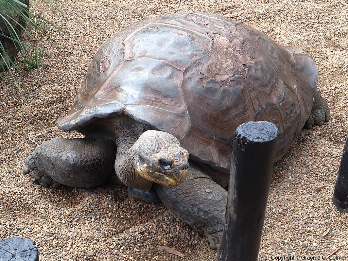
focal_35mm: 35
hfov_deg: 52.6
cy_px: 130
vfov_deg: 40.7
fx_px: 352
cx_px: 174
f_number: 2.4
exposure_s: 1/154
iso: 64
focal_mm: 4.28
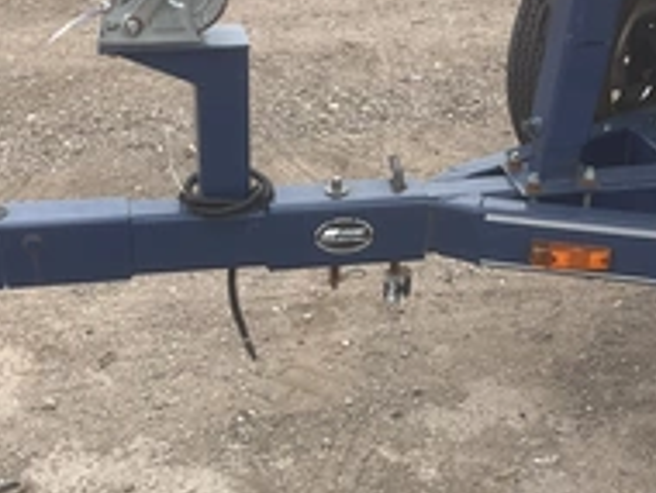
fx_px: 1157
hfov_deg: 31.6
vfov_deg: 24.0
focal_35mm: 61
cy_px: 296
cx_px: 345
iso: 25
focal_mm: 3
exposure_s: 1/574
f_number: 1.8
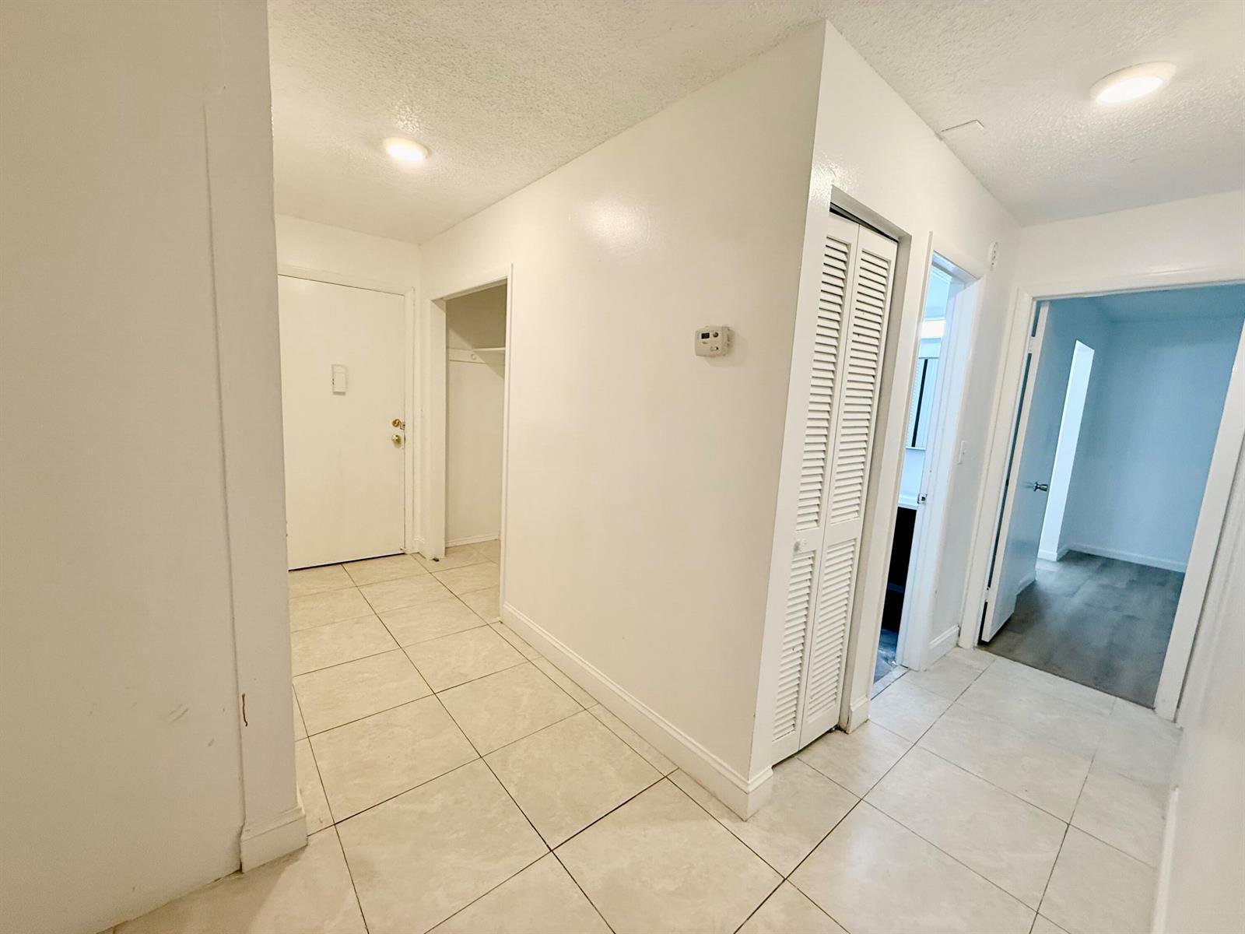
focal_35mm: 14
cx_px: 622
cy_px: 467
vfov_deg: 85.7
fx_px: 504
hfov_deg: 102.1
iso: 160
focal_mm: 2.22
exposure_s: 1/120
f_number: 2.2
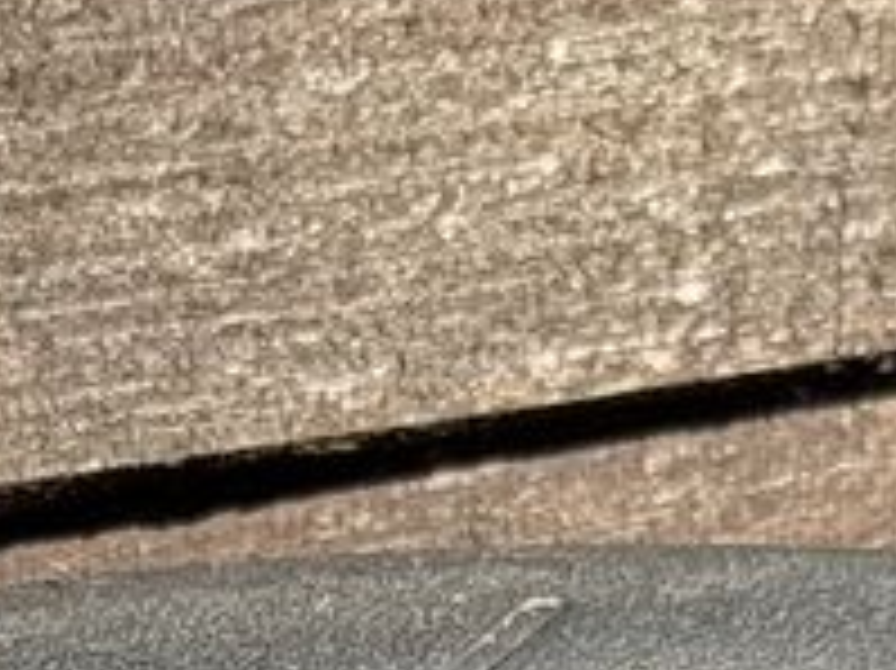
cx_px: 189
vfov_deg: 4.9
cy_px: 1884
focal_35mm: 290
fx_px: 7502
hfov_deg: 6.8
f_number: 1.78
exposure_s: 1/1094
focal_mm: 6.76
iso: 64
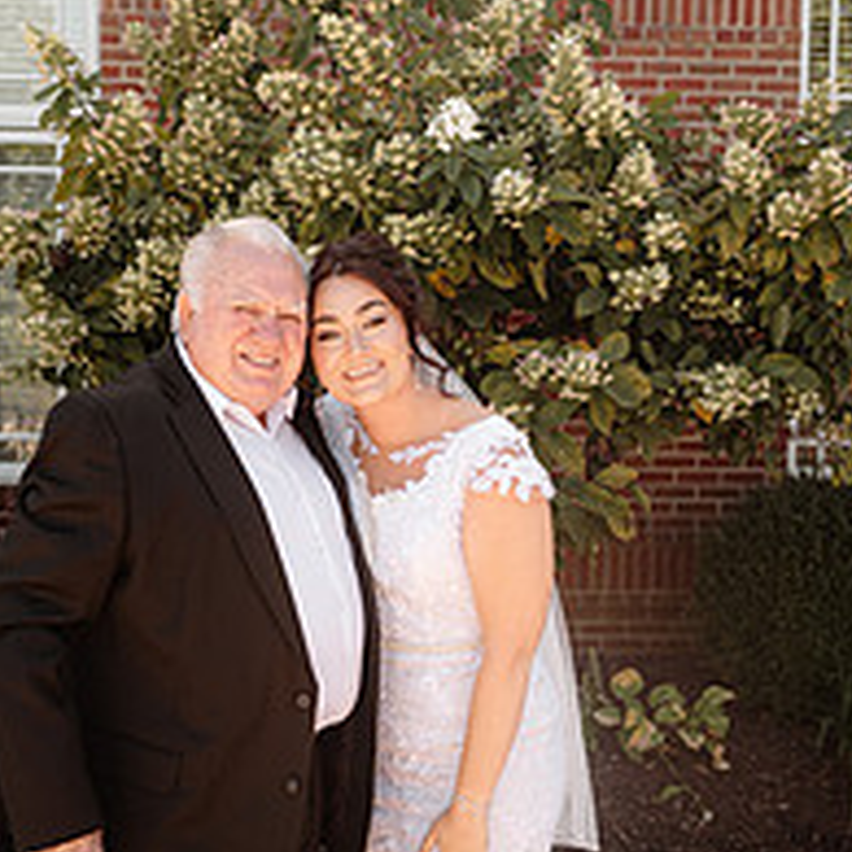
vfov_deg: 36.1
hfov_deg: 36.0
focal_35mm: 47
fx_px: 1309
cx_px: 398
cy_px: 441
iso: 160
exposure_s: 1/640
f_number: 2.8
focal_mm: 24
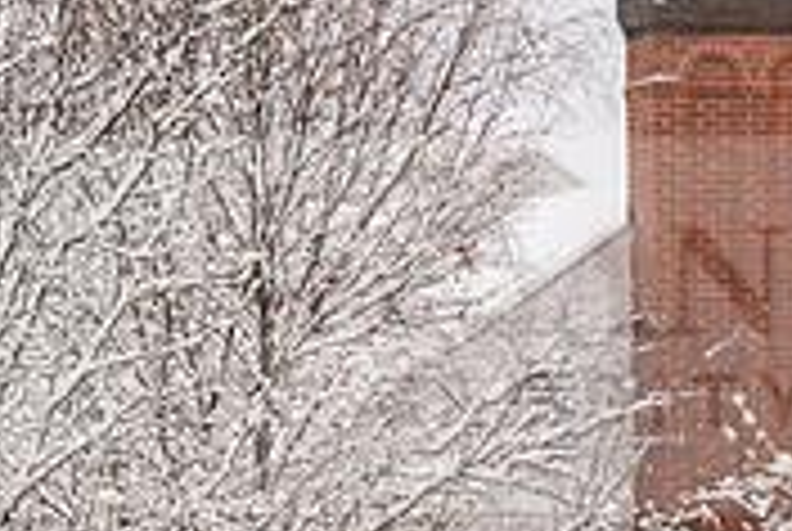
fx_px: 13046
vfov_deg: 2.3
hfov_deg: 3.5
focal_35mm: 592
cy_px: 682
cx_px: -230
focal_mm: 180
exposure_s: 1/500
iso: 100
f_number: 3.2
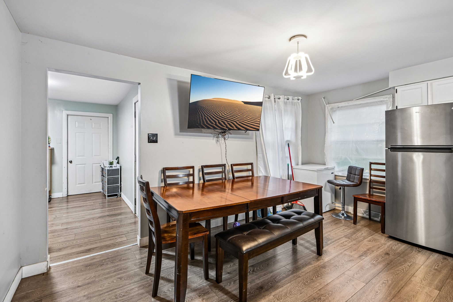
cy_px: 151
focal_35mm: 16
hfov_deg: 96.7
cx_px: 226
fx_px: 201
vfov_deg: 73.7
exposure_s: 1.3
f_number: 13
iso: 400
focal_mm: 16
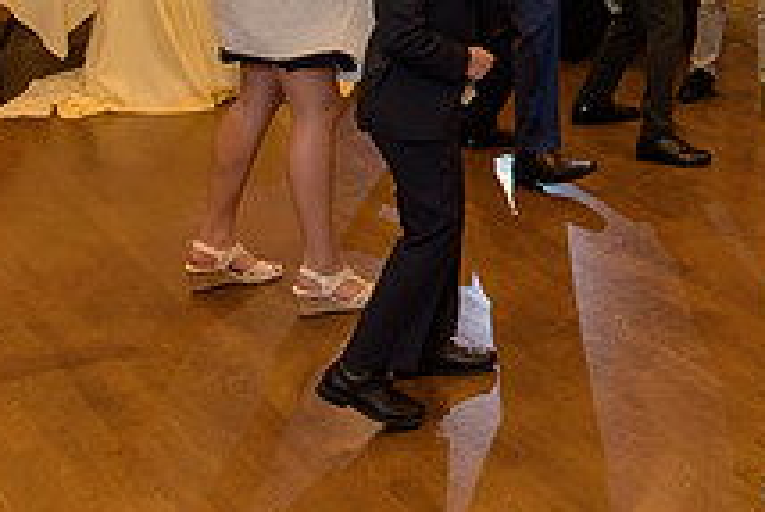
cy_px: -138
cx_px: 872
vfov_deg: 19.5
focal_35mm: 65
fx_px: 1382
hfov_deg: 27.8
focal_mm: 24
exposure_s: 1/125
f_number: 3.2
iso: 1600
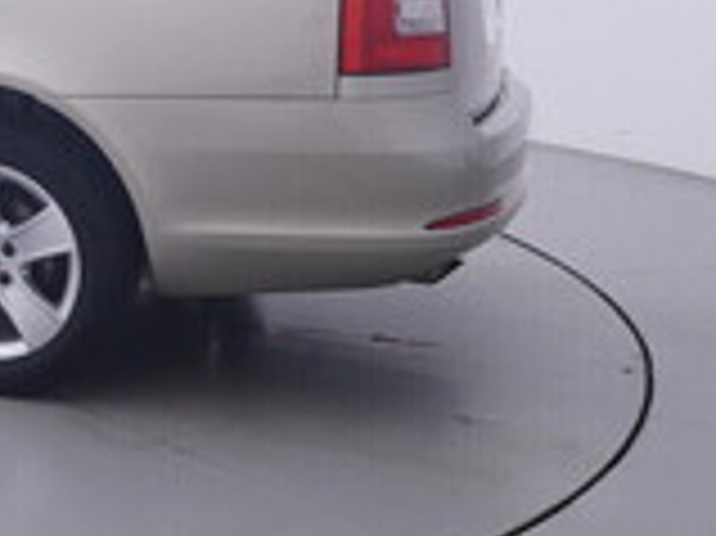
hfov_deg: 23.1
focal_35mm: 75
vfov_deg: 18.9
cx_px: -223
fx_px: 1543
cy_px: -56
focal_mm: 15
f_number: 5
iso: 200
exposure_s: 1/80
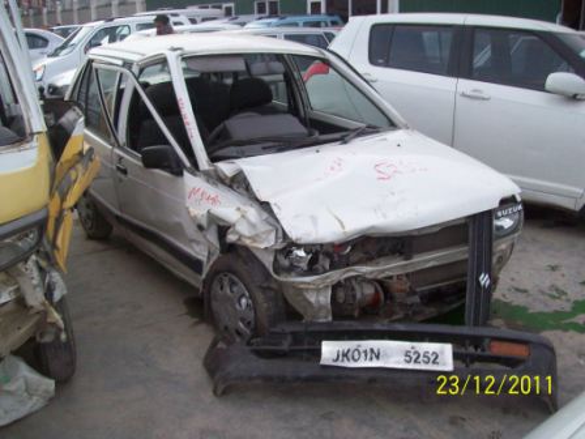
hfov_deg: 51.4
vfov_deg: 39.7
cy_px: 220
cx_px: 292
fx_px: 608
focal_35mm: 36
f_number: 2.7
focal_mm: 6
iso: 200
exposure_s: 1/64
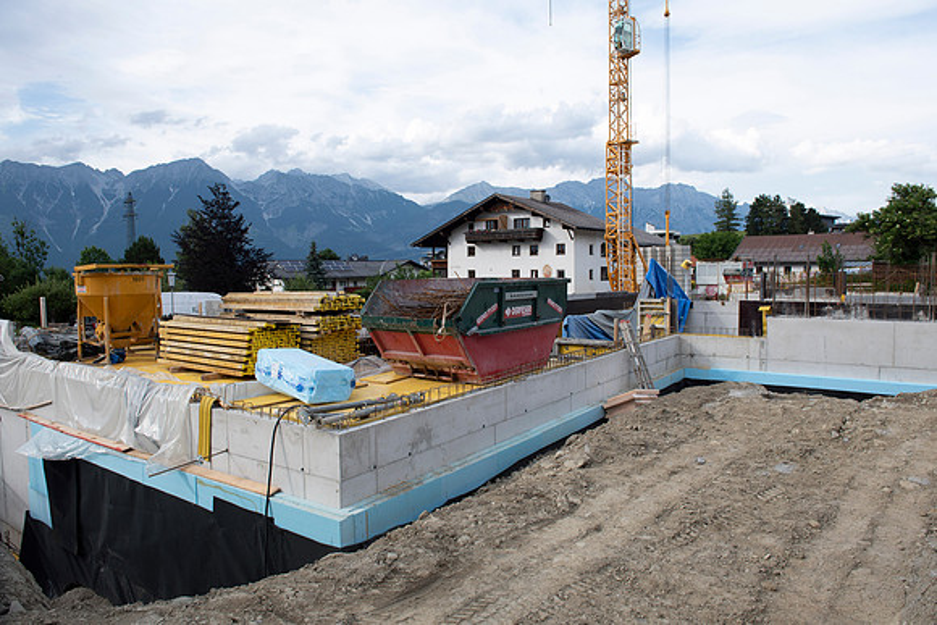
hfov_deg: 73.7
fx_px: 625
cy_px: 312
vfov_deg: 53.2
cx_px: 468
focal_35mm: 24
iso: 100
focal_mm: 24
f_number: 8
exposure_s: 1/125
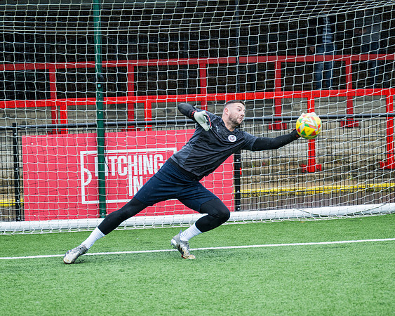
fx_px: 1397
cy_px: 165
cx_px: 191
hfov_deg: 16.1
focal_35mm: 120
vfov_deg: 12.9
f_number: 4
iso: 400
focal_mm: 98
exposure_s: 1/800
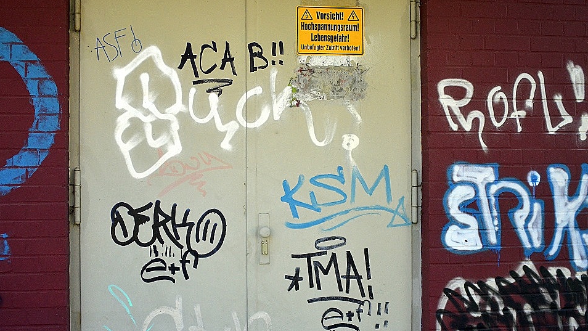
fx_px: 717
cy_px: 160
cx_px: 295
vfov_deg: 26.0
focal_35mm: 46
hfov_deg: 44.6
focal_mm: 28
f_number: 4
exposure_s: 1/250
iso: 400
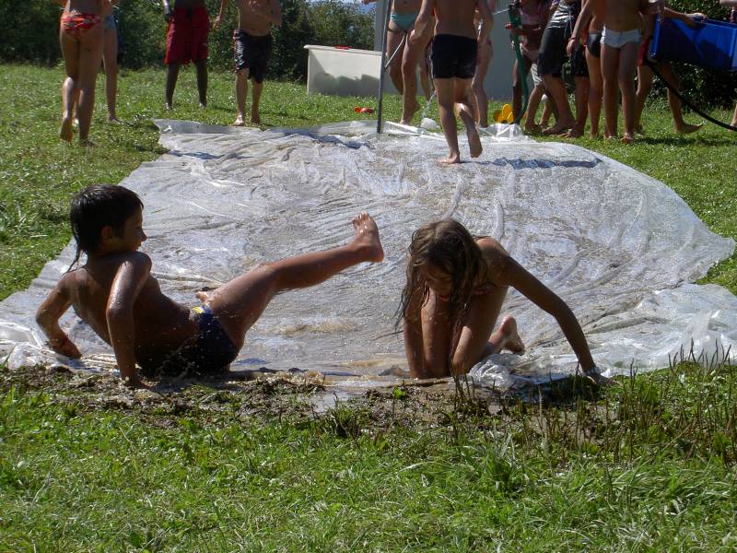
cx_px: 368
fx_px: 2470
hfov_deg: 17.0
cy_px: 276
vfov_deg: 12.8
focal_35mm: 116
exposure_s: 1/250
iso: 100
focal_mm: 24
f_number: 8.3
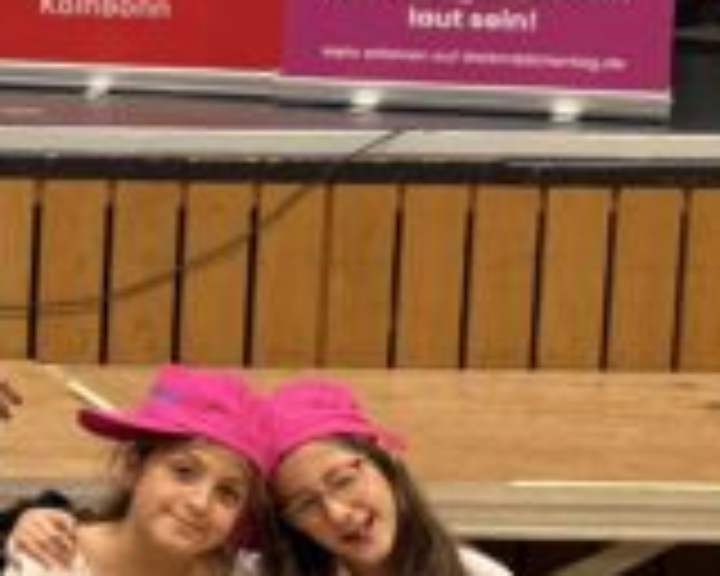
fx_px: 2493
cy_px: 104
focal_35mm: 117
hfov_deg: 13.9
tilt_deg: -5.1
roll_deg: -1.1
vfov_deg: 13.1
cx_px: -729
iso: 250
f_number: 1.78
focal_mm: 6.76
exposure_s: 1/60
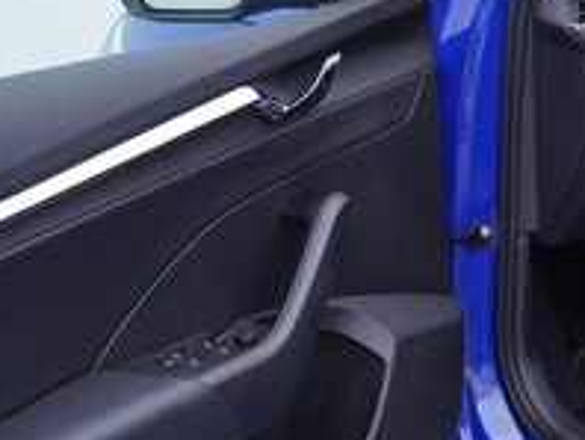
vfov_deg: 15.4
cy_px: 143
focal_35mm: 96
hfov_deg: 20.2
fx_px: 1624
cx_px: 470
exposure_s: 1/50
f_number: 3.2
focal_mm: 24
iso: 125
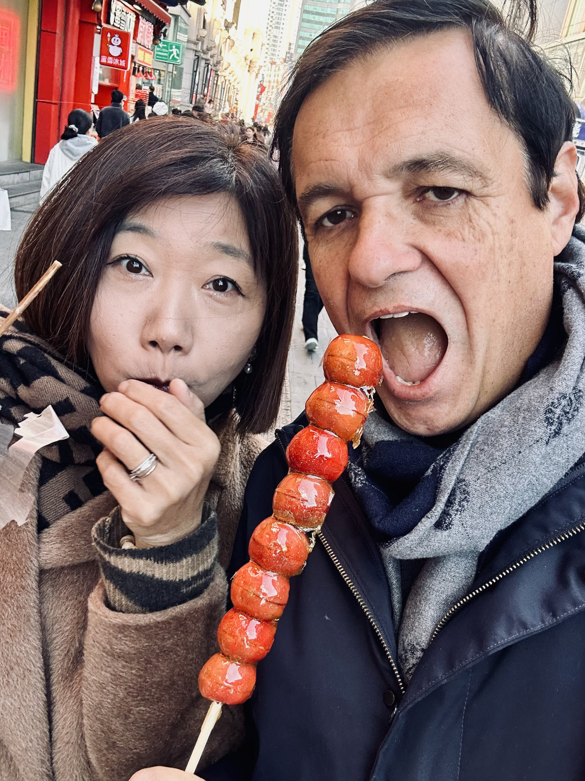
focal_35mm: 30
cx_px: 292
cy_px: 390
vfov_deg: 60.0
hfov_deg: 46.8
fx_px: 676
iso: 50
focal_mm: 2.7
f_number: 1.9
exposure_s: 1/121
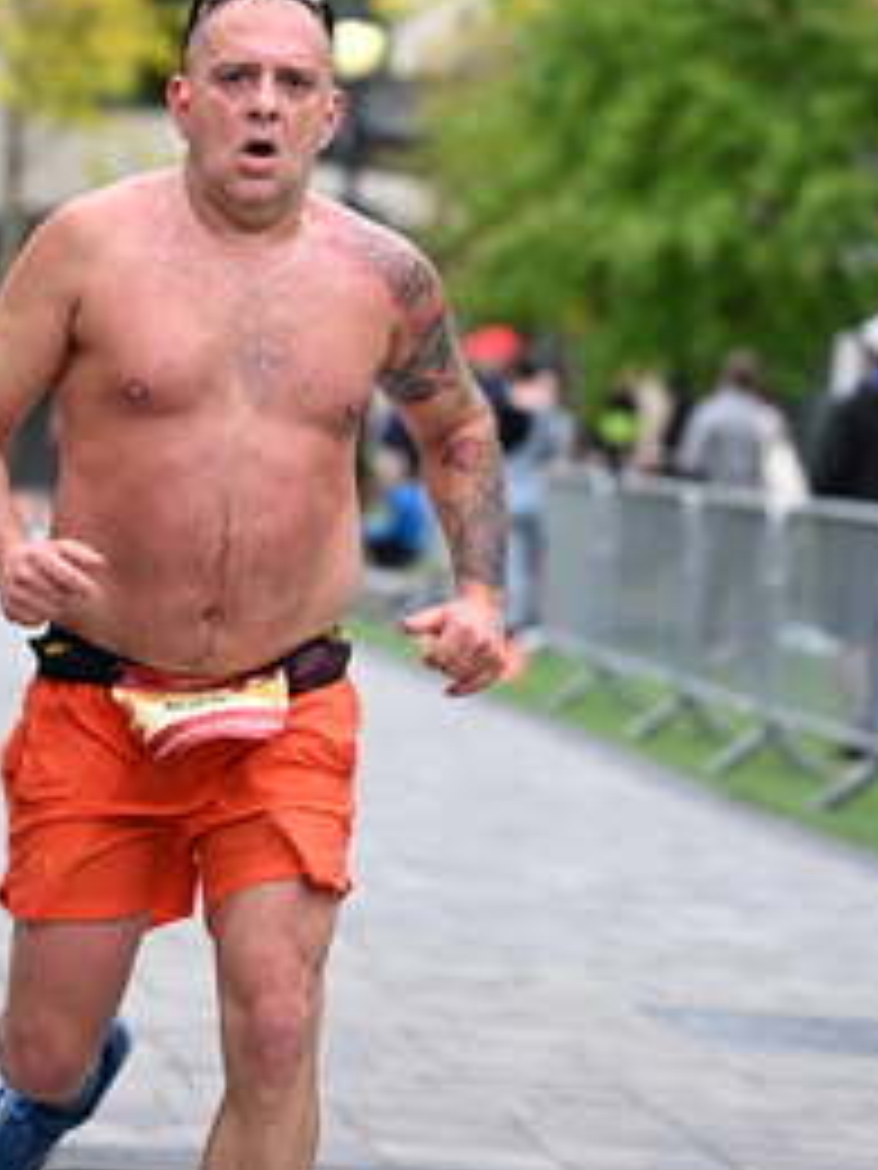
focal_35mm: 187
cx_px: 403
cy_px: 130
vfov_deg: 10.5
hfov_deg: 7.9
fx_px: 6324
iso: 640
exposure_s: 1/2000
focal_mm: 92
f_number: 2.8
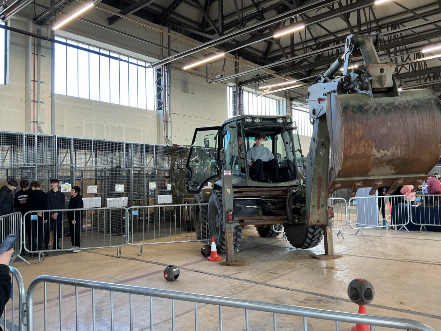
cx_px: 220
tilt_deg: +1.8
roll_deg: +1.7
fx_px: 369
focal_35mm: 29
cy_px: 166
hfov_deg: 61.7
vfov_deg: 48.2
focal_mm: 3
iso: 40
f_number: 1.8
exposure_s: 1/60
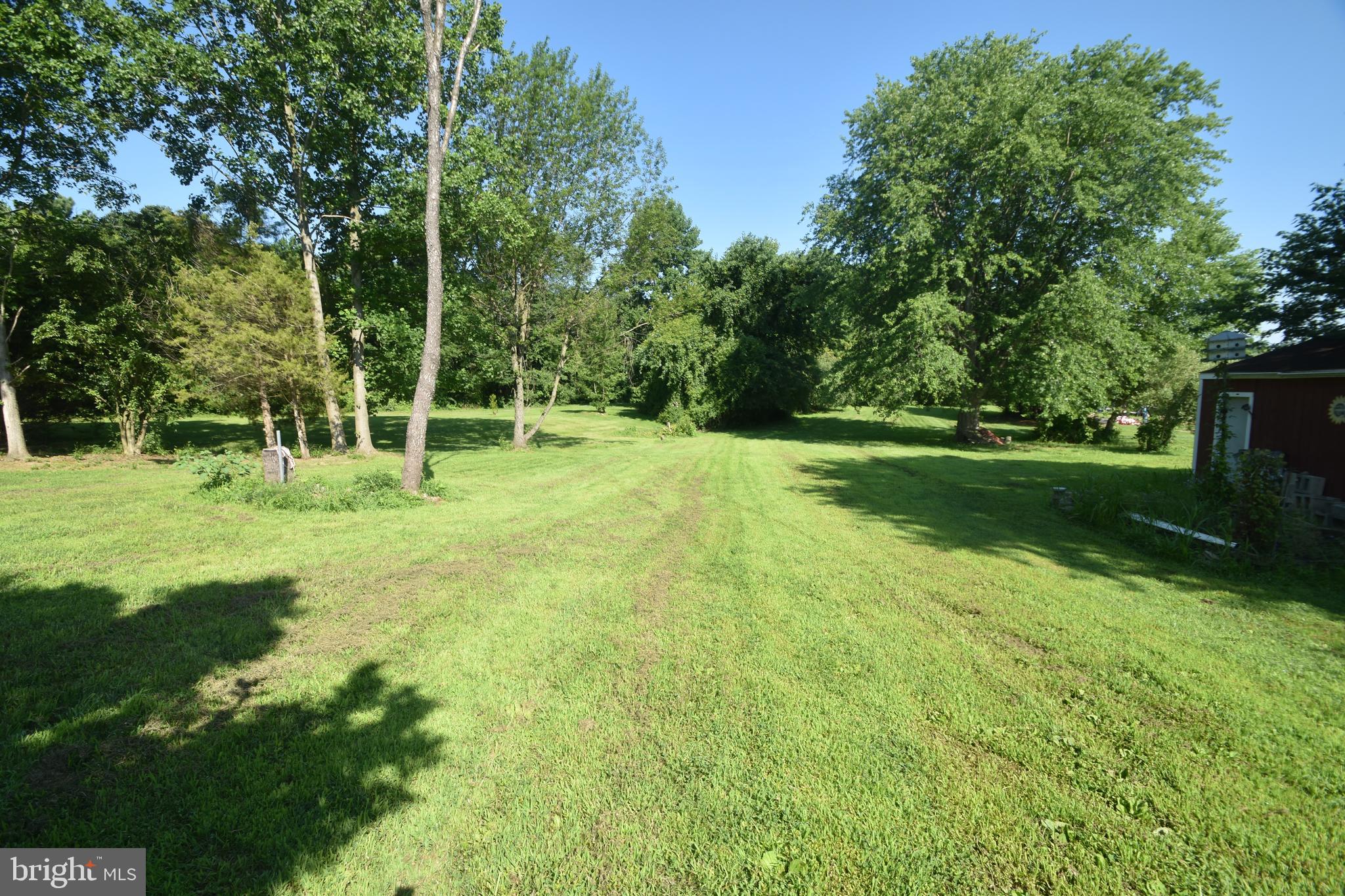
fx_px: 560
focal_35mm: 15
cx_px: 672
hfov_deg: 100.4
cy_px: 448
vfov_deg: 77.3
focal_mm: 10
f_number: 7.1
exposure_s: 1/200
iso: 100
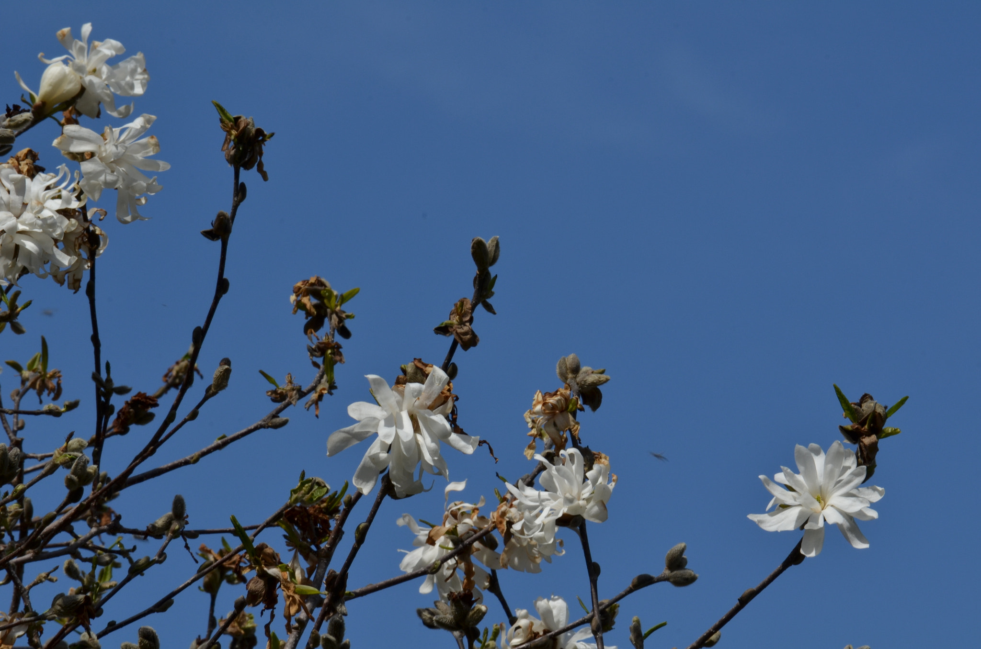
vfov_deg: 4.6
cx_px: 490
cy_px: 324
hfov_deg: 6.9
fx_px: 8157
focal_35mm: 300
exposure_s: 1/100
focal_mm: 200
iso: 100
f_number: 22
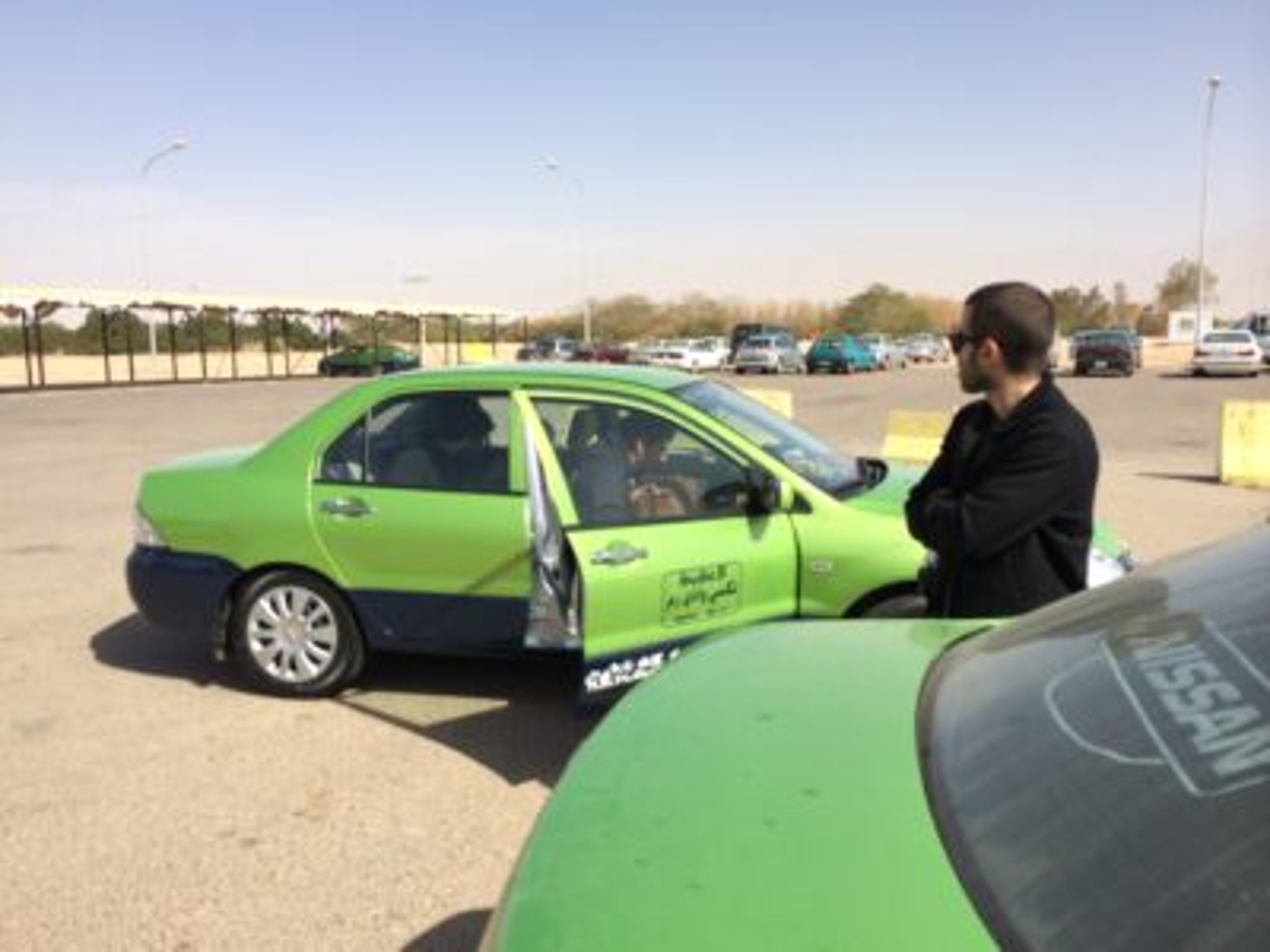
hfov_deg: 60.0
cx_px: 635
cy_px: 476
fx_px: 1101
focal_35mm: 30
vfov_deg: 46.8
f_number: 2.2
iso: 40
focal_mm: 4.12
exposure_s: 1/2283
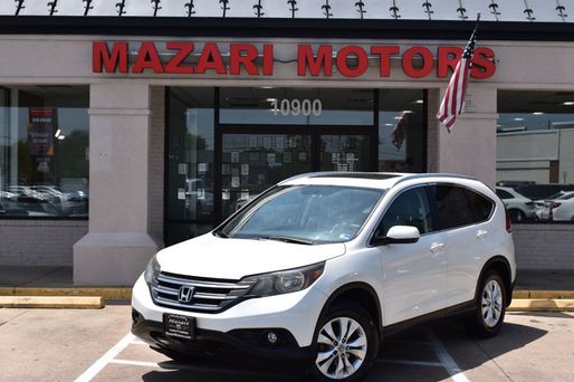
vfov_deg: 24.2
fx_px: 892
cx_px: 332
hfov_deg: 35.6
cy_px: 197
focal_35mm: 56
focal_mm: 30
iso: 280
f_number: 11
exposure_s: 1/500
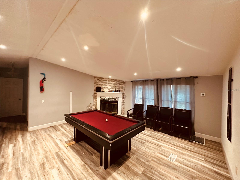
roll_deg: -1.1
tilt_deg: +0.9
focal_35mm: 14
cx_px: 120
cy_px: 90
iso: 800
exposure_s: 1/60
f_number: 2.2
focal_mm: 2.22
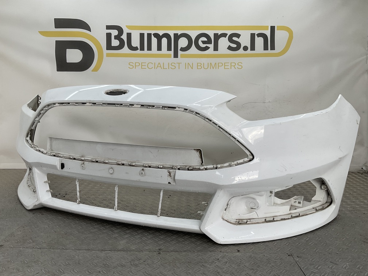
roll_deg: -3.4
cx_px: 184
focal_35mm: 29
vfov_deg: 48.2
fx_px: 308
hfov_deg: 61.7
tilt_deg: -6.9
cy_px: 138
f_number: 1.8
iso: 16
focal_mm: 3
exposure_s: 1/250
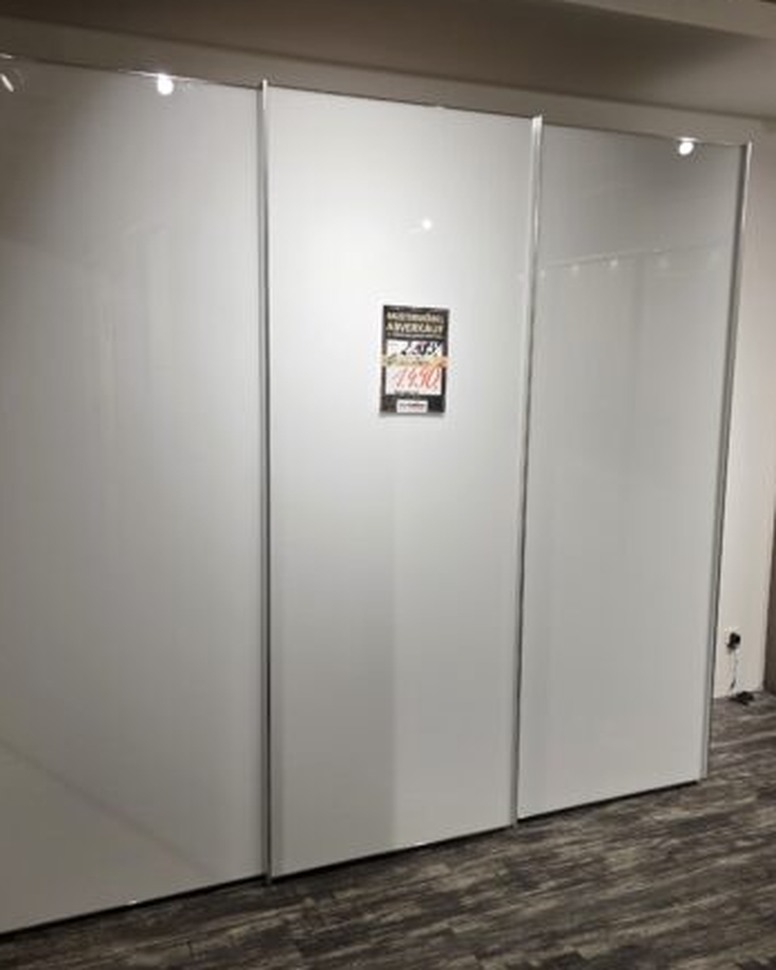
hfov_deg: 47.0
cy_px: 486
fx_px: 890
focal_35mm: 31
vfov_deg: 57.2
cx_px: 341
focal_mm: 6.3
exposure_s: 1/180
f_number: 1.7
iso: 80
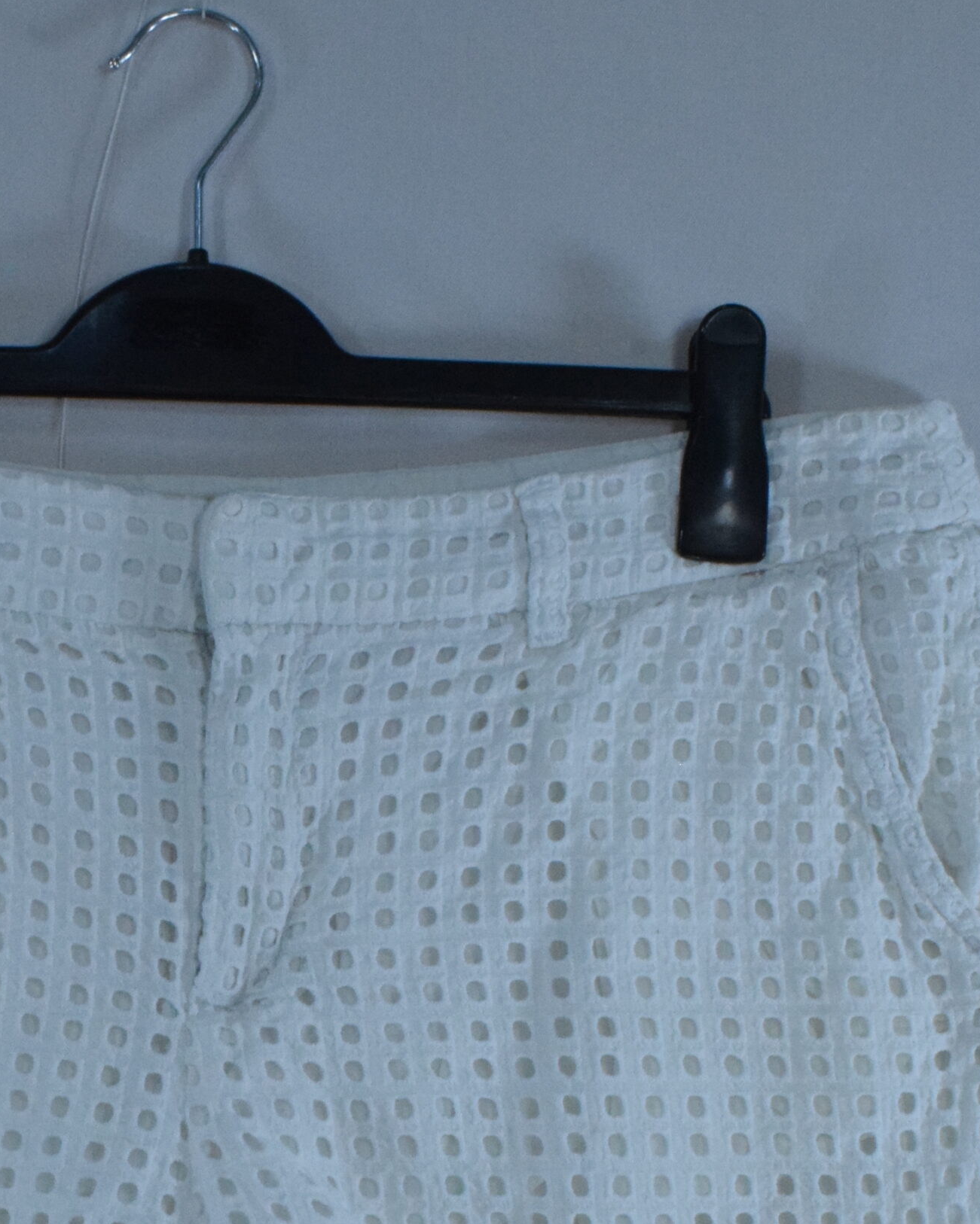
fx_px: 3770
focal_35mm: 104
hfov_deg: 14.7
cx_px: 220
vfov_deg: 18.2
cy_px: 1053
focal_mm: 30
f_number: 25
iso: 3200
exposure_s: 1/160
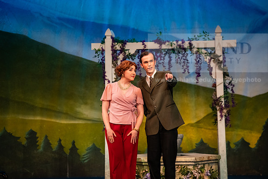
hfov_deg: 11.4
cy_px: 90
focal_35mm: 180
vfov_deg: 7.6
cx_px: 134
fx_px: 1340
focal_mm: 180
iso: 2500
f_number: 3.2
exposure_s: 1/250
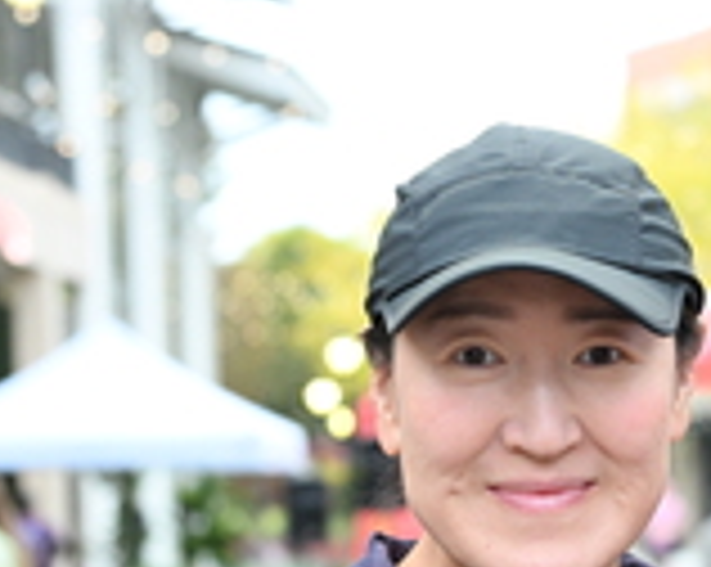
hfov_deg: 10.4
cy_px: 515
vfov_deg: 8.4
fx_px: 3846
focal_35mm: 183
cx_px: 760
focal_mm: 56
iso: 2000
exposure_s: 1/200
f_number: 4
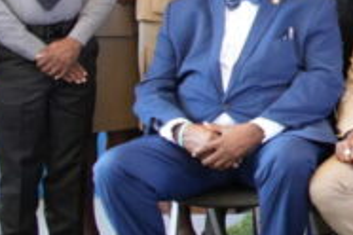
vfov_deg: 8.8
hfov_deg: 11.9
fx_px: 1510
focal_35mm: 154
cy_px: -54
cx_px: 702
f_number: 5
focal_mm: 28
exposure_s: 1/200
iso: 2000
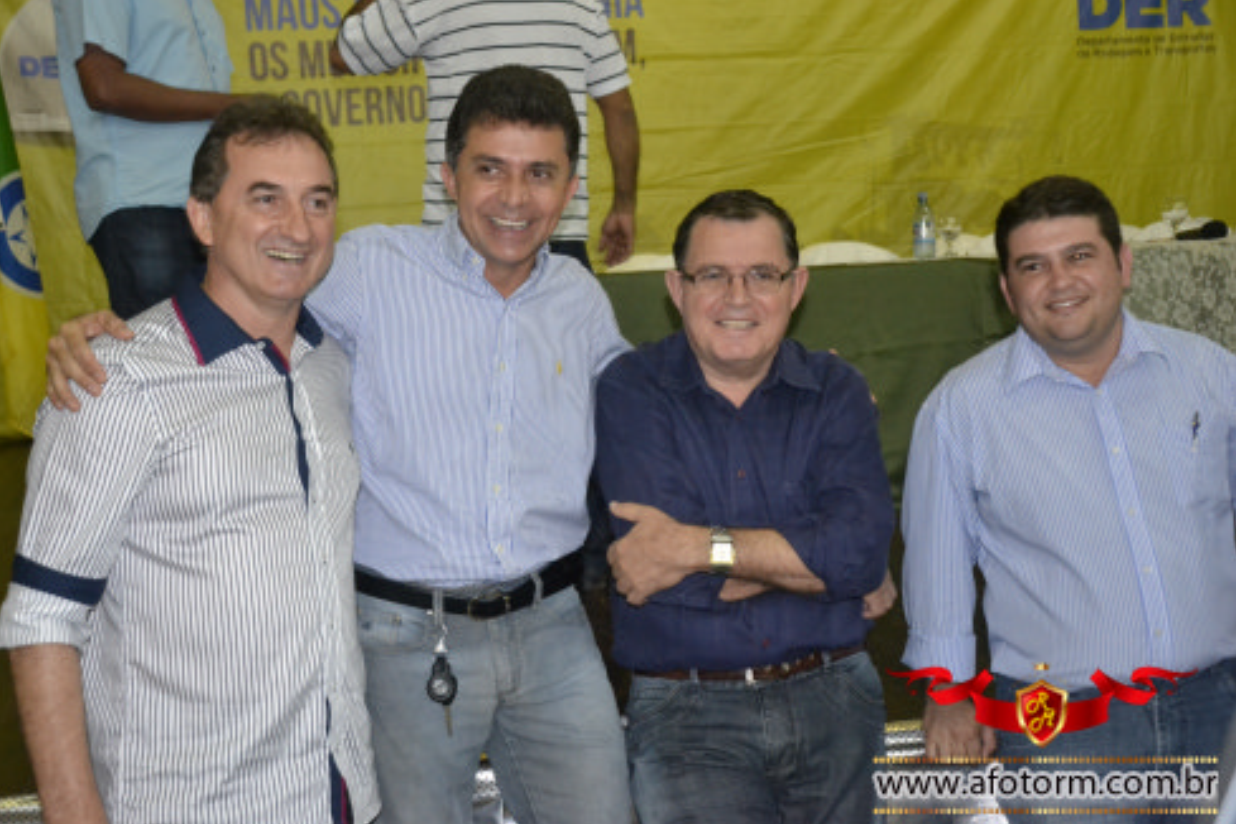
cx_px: 609
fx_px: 1631
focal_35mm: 48
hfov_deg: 41.5
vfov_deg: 28.4
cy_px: 416
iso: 3200
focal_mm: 31
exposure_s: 1/60
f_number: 4
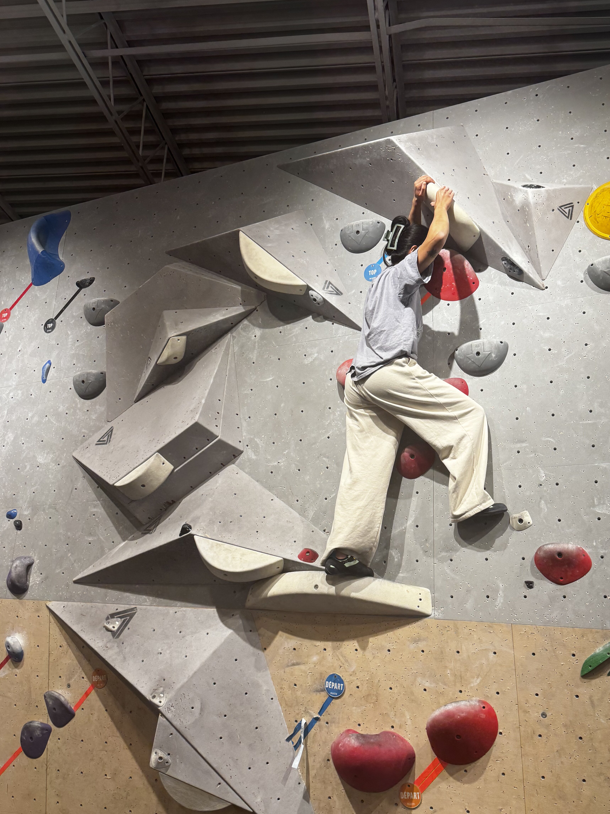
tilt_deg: +22.4
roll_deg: -4.1
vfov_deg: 59.9
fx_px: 705
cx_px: 375
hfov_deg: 46.4
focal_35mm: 30
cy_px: 433
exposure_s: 1/120
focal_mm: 6.76
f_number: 1.78
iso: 125
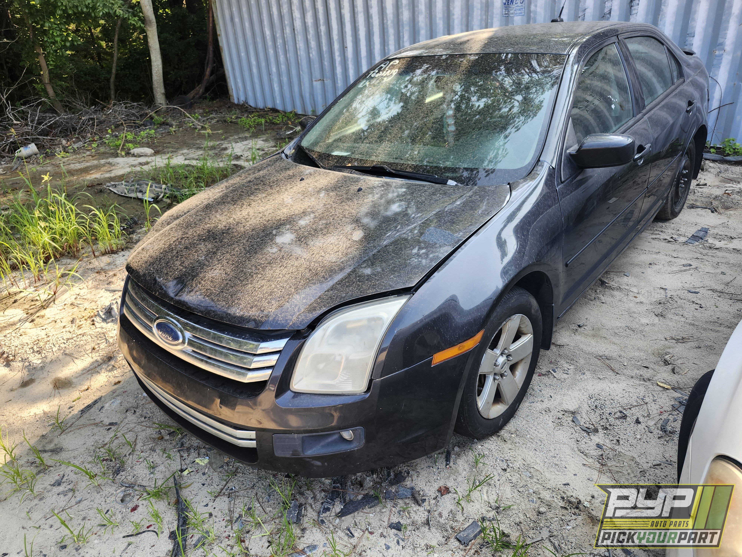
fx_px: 493
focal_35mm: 23
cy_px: 278
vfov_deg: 58.9
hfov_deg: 73.9
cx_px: 371
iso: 25
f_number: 1.8
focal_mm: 5.54
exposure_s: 1/180
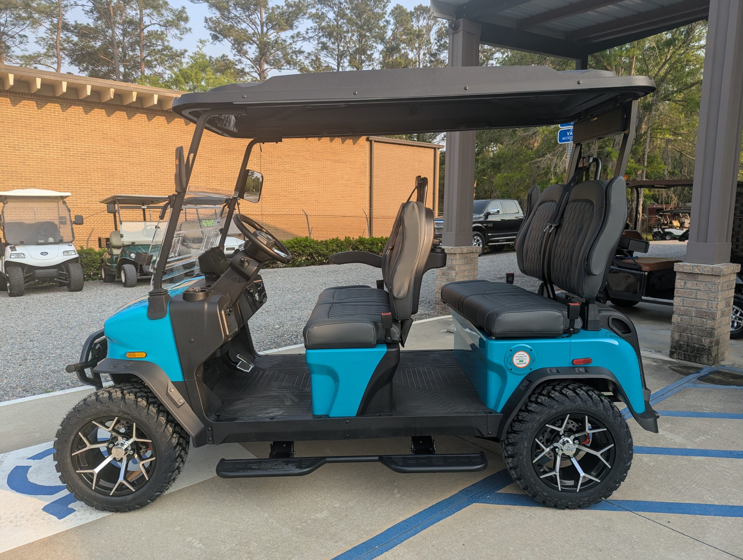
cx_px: 372
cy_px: 280
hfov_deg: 71.5
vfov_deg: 56.9
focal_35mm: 24
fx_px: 516
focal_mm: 6.81
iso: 46
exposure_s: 1/593
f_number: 1.85
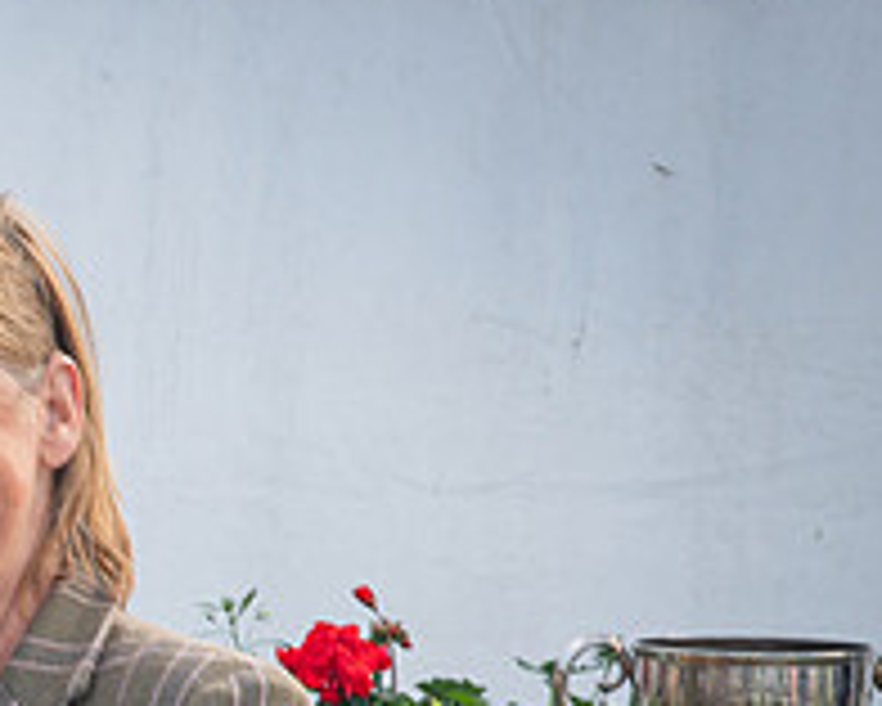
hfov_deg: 10.4
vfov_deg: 8.3
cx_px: -68
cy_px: 944
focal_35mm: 184
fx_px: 4805
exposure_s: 1/50
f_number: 9
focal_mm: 38
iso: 200
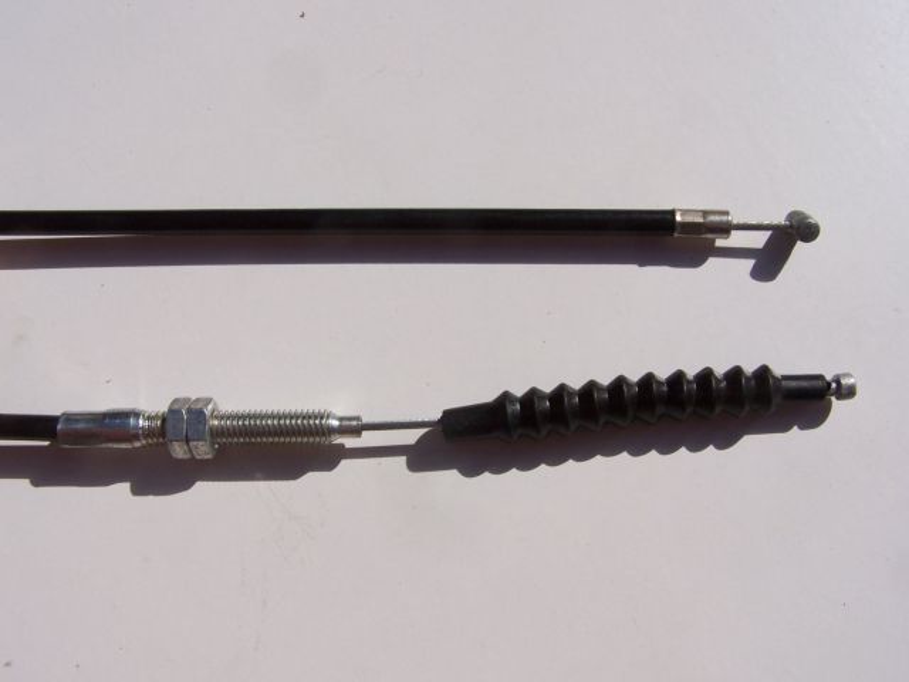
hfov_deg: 49.0
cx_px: 454
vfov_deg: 37.7
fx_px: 998
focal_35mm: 38
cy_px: 341
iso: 80
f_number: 5.6
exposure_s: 1/1500
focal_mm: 6.3
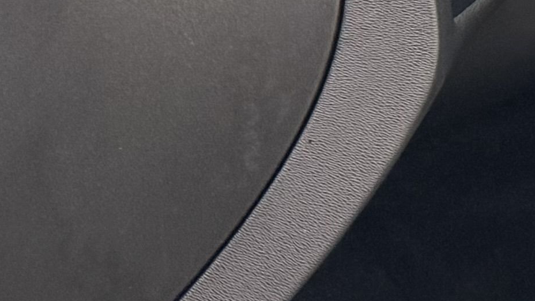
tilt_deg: -10.6
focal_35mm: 161
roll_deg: -0.3
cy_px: -172
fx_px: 2284
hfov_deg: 11.1
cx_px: 1308
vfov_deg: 7.4
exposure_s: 1/50
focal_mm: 6.76
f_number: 1.78
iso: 250
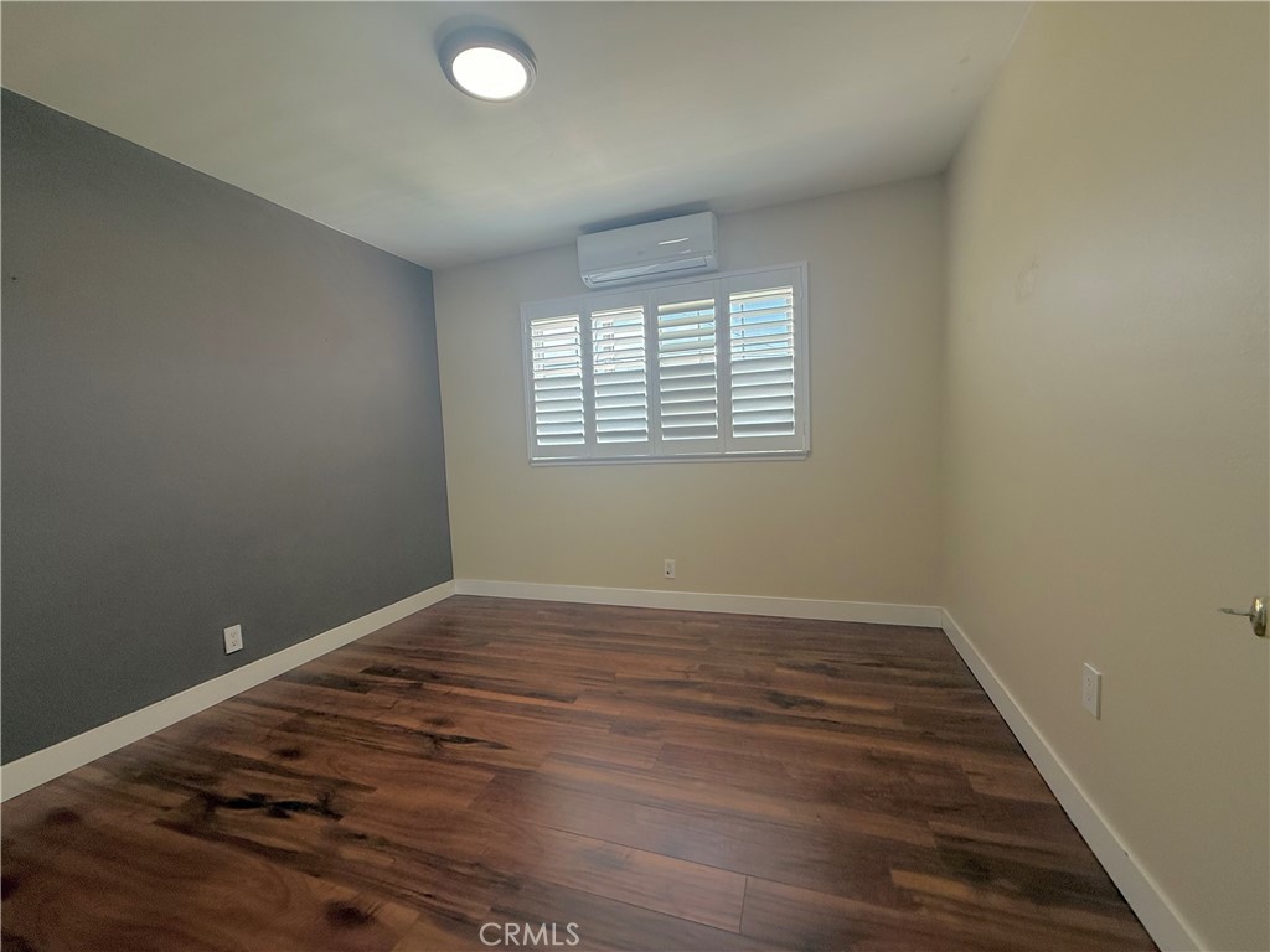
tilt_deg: -3.4
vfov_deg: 85.7
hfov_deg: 102.1
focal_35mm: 14
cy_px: 476
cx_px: 635
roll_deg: +2.0
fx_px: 514
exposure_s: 1/120
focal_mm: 2.22
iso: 160
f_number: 2.2
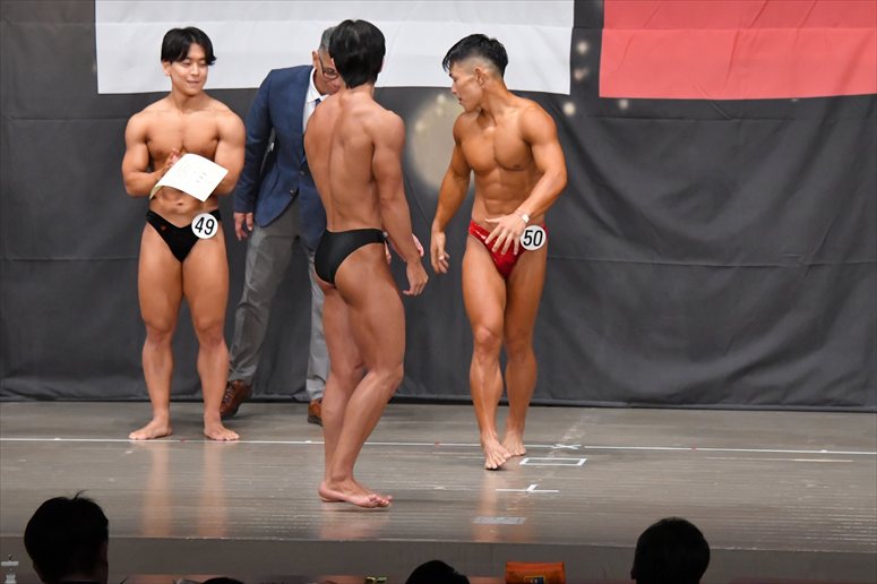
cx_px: 438
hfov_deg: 11.0
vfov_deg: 7.3
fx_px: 4553
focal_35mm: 187
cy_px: 292
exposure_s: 1/400
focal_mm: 125
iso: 6400
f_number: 5.6
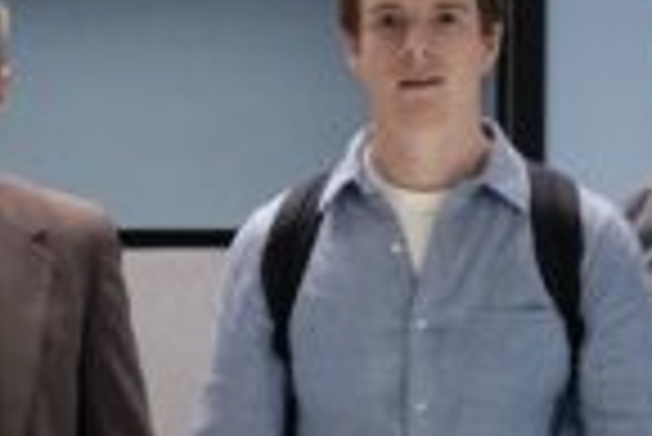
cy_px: 301
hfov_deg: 5.7
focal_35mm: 363
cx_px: 38
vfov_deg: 3.8
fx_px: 6581
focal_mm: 80.4
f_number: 3.2
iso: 4000
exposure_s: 1/250
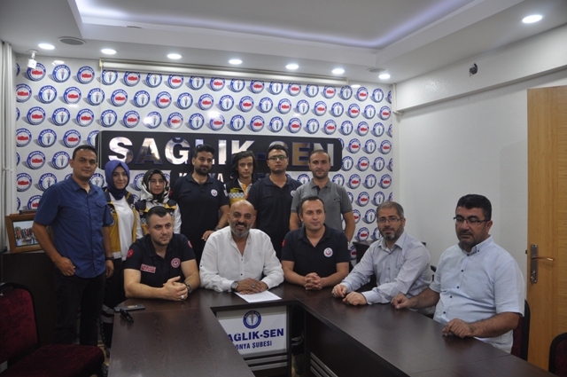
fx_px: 425
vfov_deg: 47.8
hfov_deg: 67.4
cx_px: 284
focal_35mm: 27
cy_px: 188
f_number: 4
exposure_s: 1/60
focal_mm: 18
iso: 400
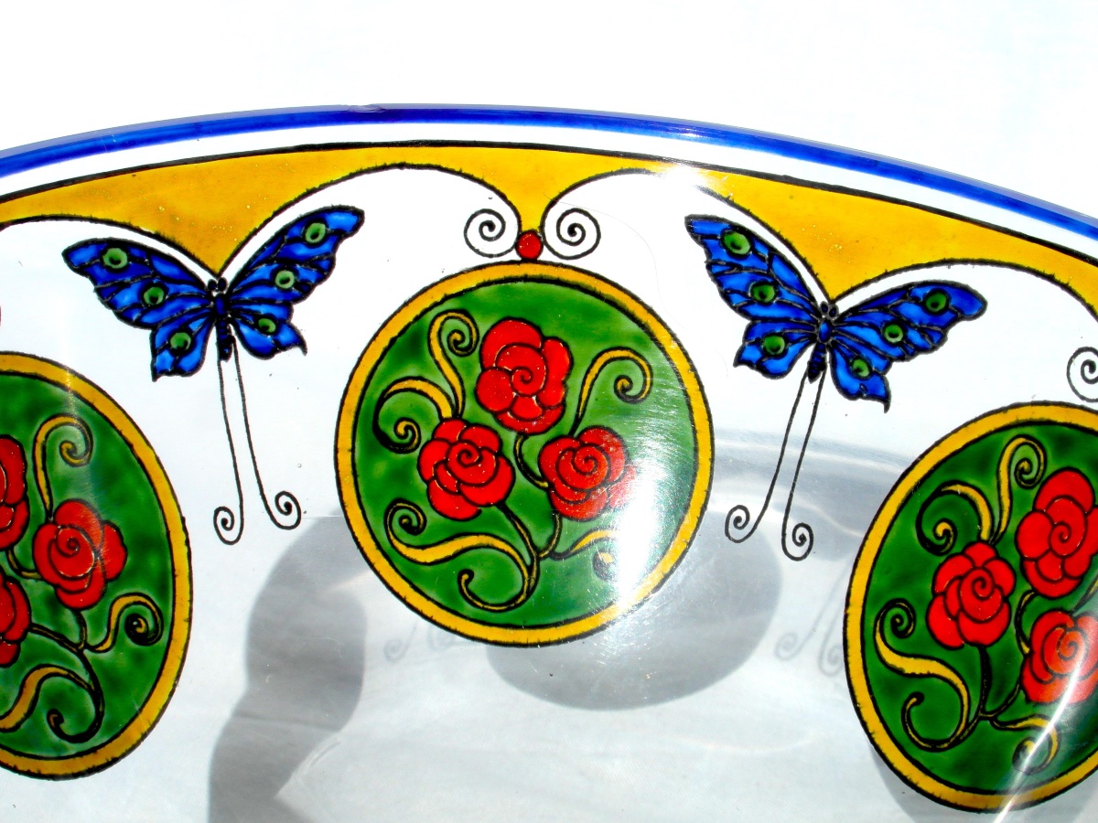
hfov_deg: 31.2
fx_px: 1967
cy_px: 412
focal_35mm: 62
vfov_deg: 23.7
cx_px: 549
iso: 80
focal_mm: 10.2
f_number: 5.6
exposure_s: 1/750
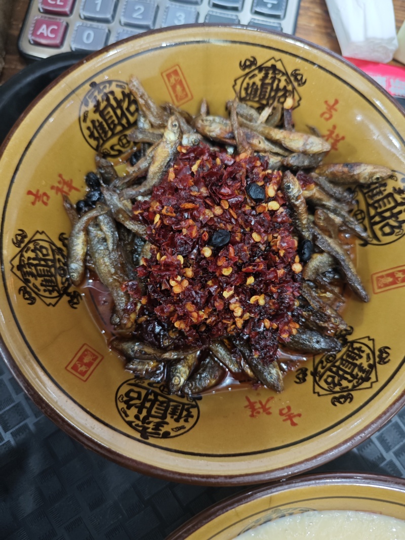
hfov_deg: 56.8
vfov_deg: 71.6
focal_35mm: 24
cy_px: 270
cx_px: 202
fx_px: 374
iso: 320
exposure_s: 1/50
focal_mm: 5.84
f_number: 1.6
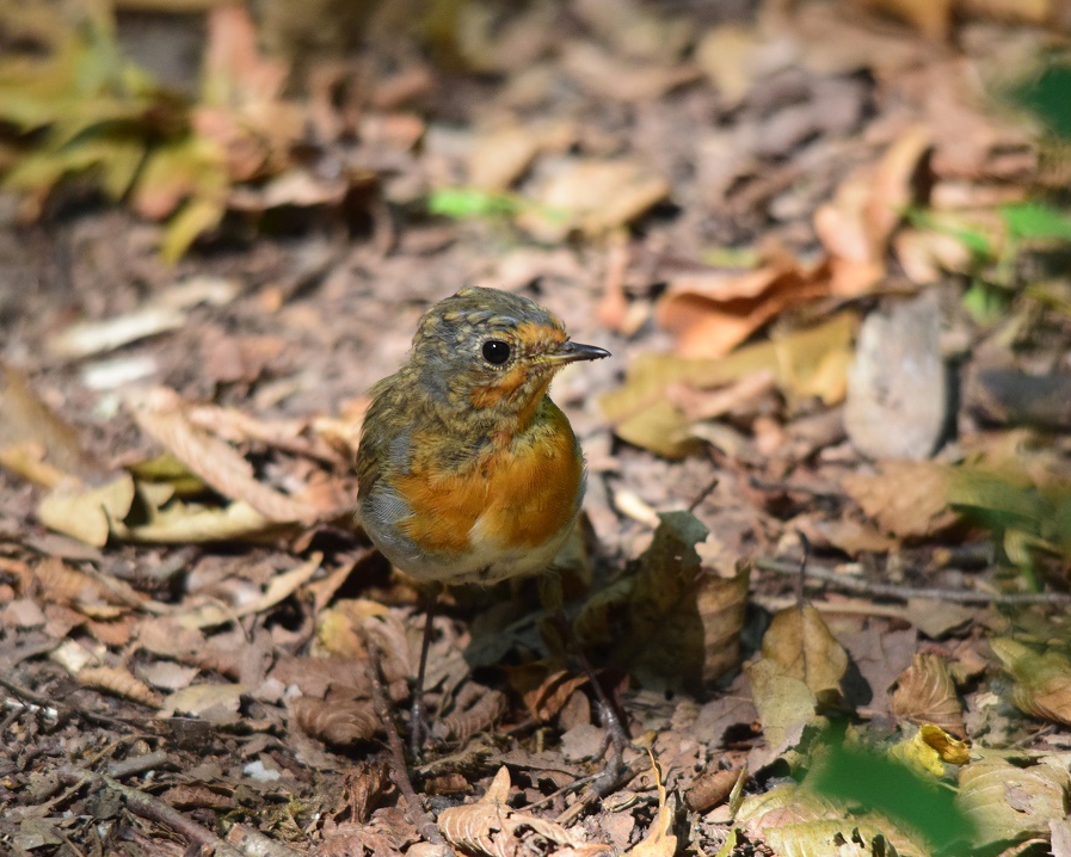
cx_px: 591
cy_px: 428
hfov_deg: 3.0
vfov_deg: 2.4
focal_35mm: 644
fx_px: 20418
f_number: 6.3
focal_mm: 380
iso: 2000
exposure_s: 1/350
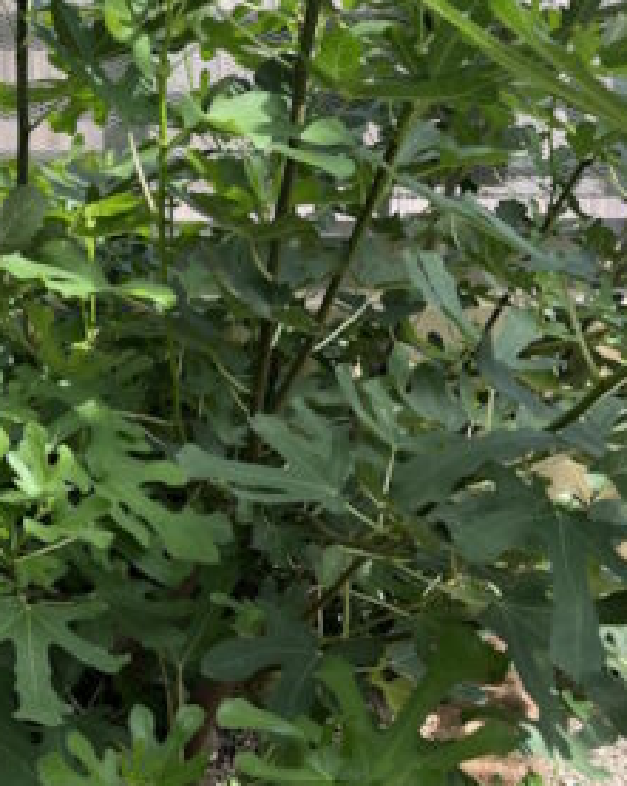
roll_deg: +1.1
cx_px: 193
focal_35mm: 55
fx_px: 1278
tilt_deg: -14.3
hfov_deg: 27.3
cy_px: 397
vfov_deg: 34.2
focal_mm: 5.7
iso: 50
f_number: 1.5
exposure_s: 1/1029
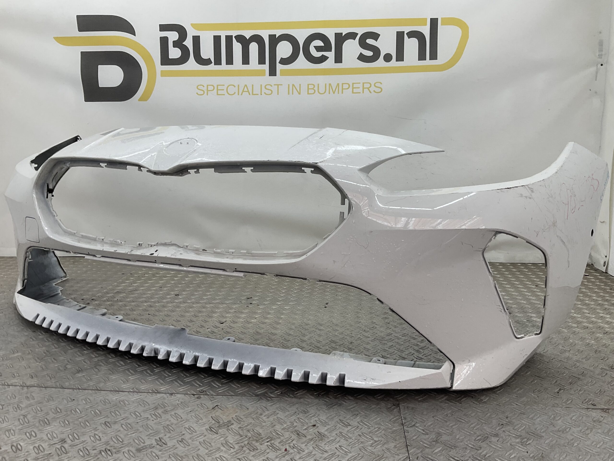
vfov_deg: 48.2
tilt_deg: -11.1
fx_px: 514
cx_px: 307
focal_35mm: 29
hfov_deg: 61.7
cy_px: 230
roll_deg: -0.8
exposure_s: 1/120
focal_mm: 3
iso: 16
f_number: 1.8
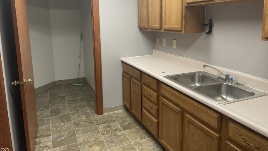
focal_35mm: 28
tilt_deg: -10.1
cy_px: 53
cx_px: 134
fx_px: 199
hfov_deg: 67.9
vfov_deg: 41.1
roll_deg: +0.8
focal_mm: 5.1
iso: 125
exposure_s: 1/60
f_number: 1.6
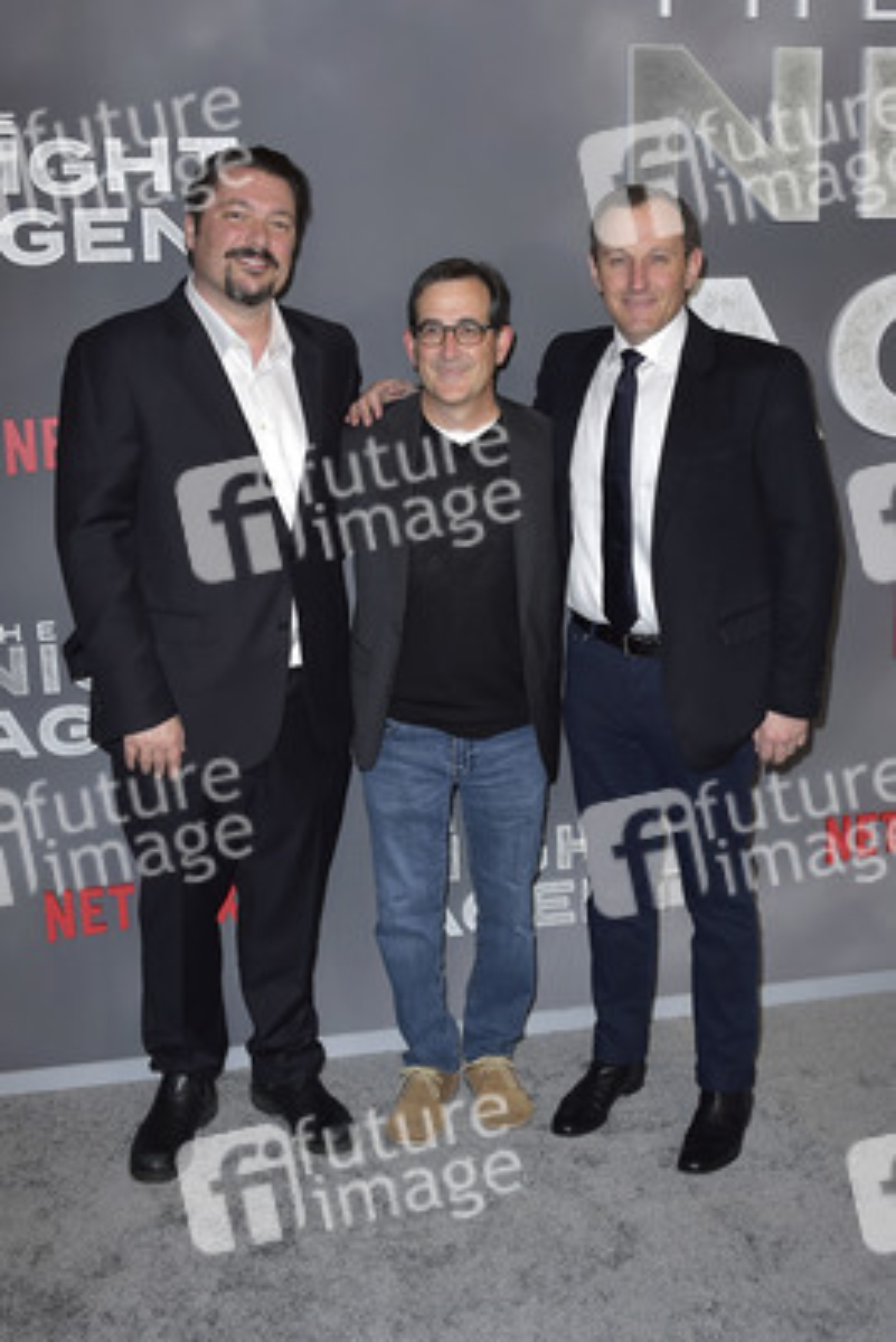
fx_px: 1268
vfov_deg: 55.8
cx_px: 448
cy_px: 671
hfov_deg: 38.9
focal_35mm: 34
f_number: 6.3
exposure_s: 1/250
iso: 400
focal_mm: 34
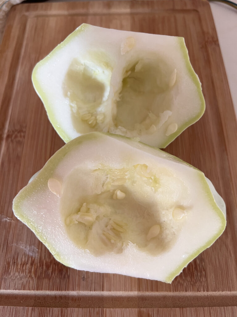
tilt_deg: -66.6
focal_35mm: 26
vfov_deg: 67.3
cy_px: 158
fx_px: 237
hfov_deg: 53.1
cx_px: 118
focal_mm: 5.7
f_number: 1.5
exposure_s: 1/90
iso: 125
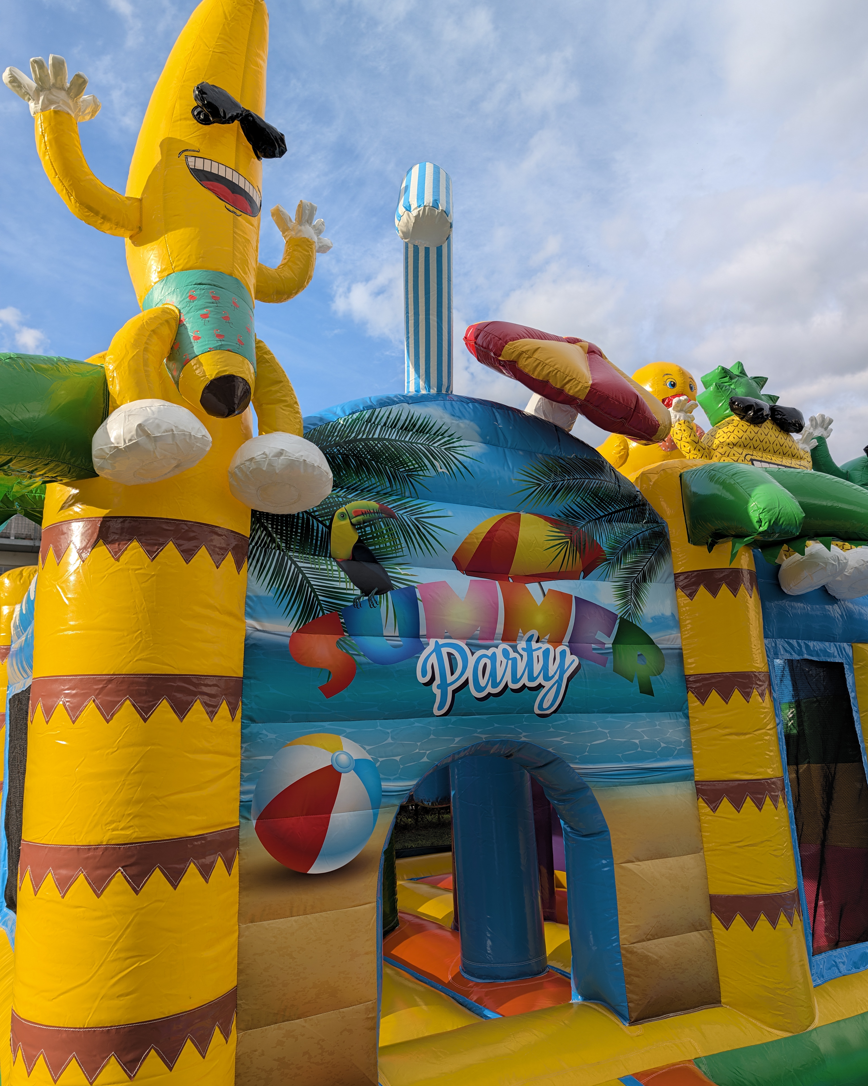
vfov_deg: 68.1
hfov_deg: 56.8
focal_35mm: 25
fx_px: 803
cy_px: 550
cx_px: 434
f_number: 1.68
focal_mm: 6.9
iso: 23
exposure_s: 1/999
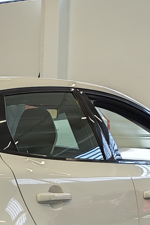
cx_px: -62
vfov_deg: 16.6
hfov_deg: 11.1
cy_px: 239
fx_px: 750
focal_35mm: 120
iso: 100
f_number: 1.9
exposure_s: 1/100
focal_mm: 6.12
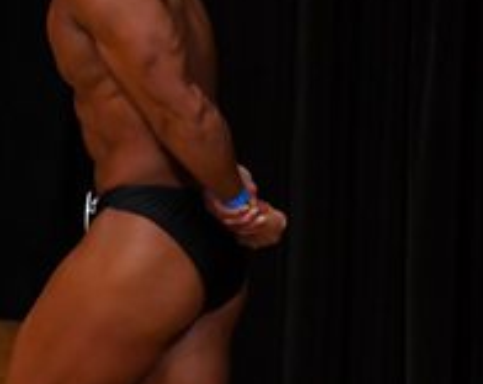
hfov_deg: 2.0
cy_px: 224
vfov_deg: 1.6
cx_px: -388
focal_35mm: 948
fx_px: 13525
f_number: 5.6
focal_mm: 170
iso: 3200
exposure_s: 1/400
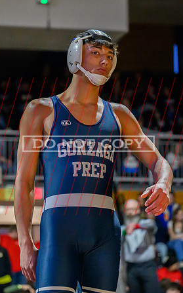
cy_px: 132
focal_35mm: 125
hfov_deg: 10.5
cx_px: 67
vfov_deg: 16.7
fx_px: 998
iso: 10000
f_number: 2.8
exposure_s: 1/400
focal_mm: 70
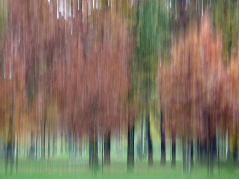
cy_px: 90
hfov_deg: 6.6
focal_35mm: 300
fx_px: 2071
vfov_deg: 5.0
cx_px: 120
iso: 400
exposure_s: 1/25
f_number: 4.9
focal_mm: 49.2
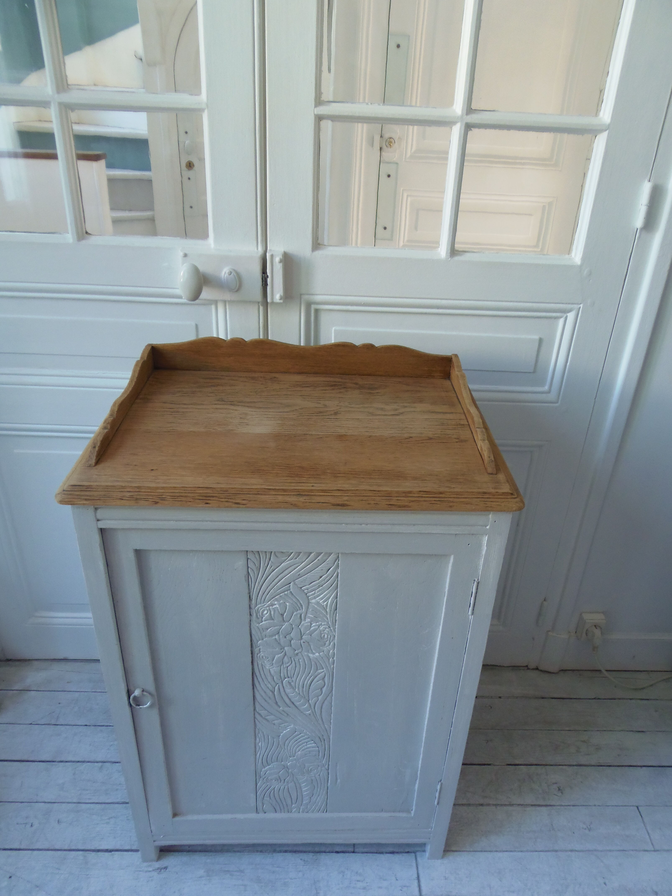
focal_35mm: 24
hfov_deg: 56.8
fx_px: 621
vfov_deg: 71.6
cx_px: 336
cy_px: 448
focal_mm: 4.3
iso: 125
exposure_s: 1/30
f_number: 2.9
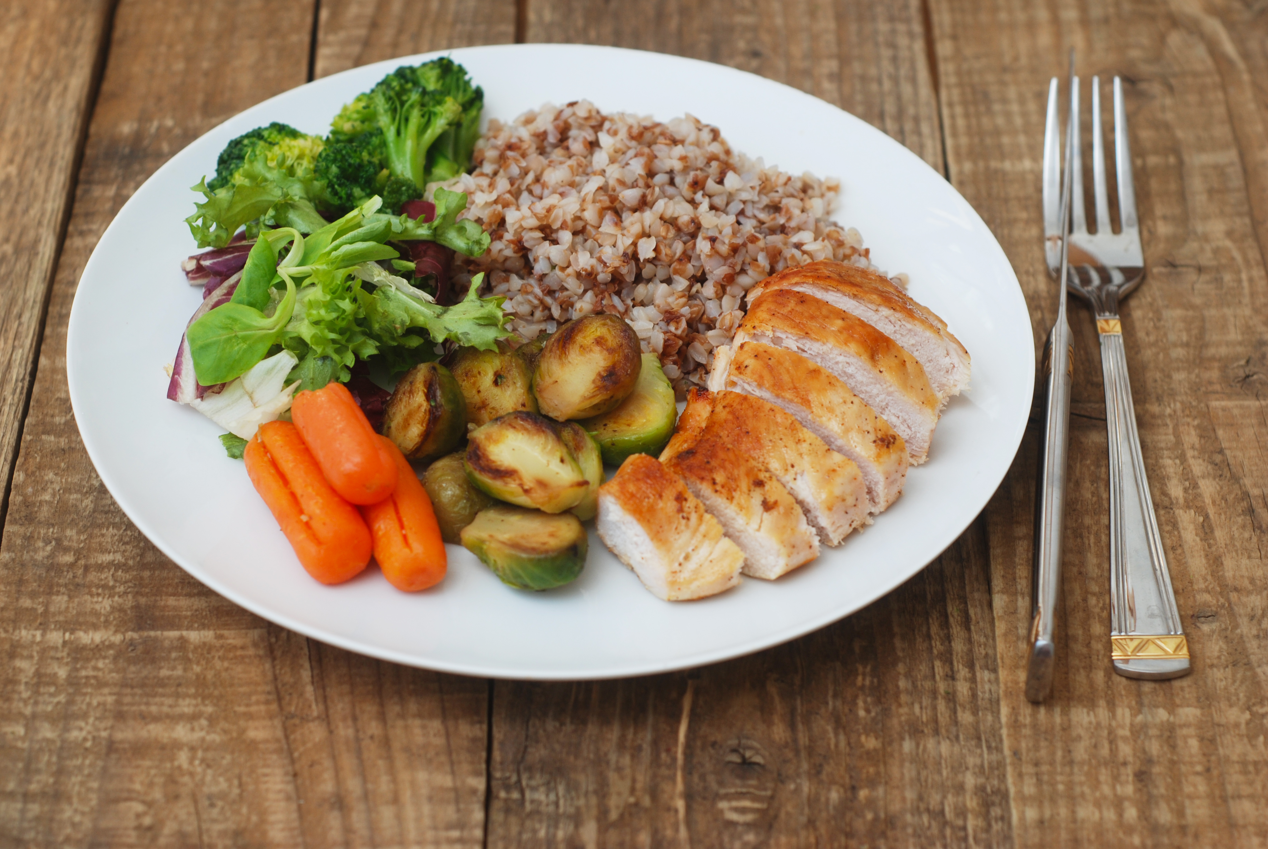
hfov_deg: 25.6
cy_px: 402
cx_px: 605
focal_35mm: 79
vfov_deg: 17.3
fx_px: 2786
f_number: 4.8
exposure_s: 1/125
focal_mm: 50
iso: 100
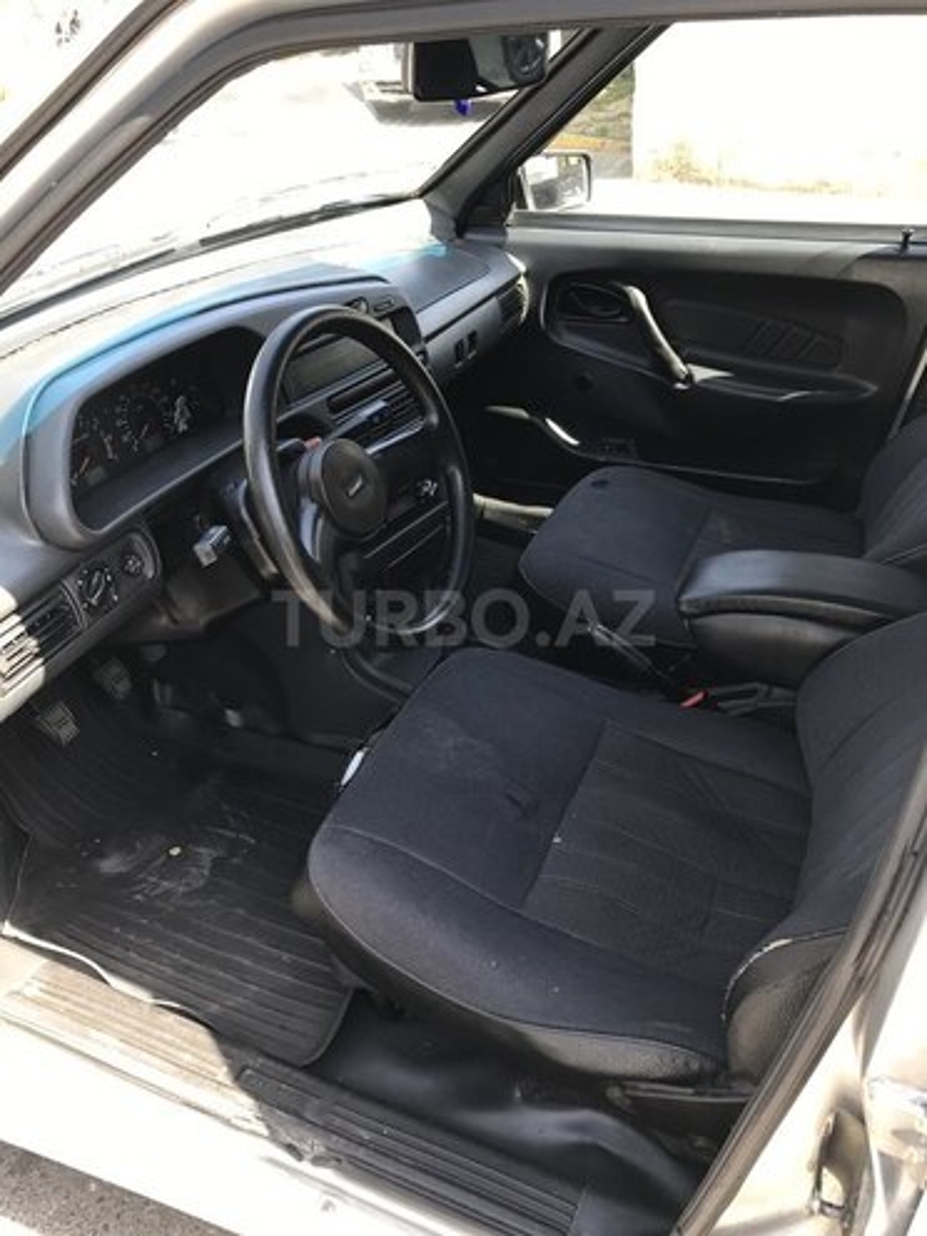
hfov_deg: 49.7
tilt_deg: -27.7
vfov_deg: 63.4
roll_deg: +3.9
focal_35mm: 28
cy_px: 618
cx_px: 464
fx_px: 1000
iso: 20
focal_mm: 3.99
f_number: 1.8
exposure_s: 1/95
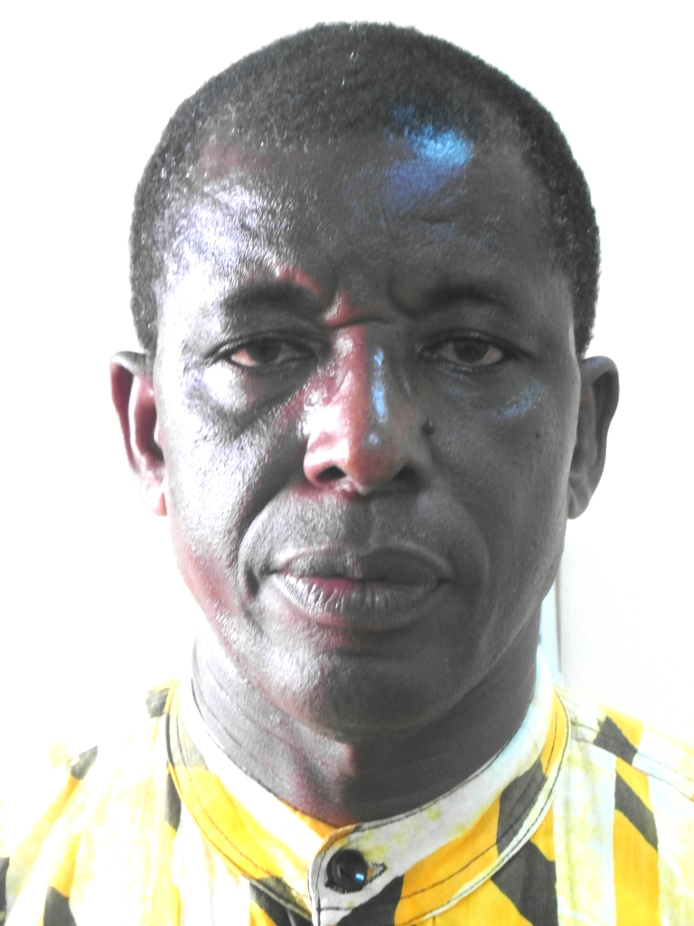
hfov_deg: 13.0
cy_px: 463
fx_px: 3047
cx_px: 347
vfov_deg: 17.3
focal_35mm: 114
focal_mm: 20.3
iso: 400
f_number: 4
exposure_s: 1/10
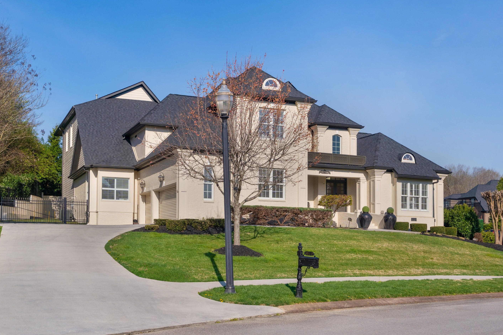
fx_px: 517
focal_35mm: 37
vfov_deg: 35.9
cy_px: 173
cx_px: 238
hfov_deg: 51.9
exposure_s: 1/1600
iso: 320
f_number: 7.1
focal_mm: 35
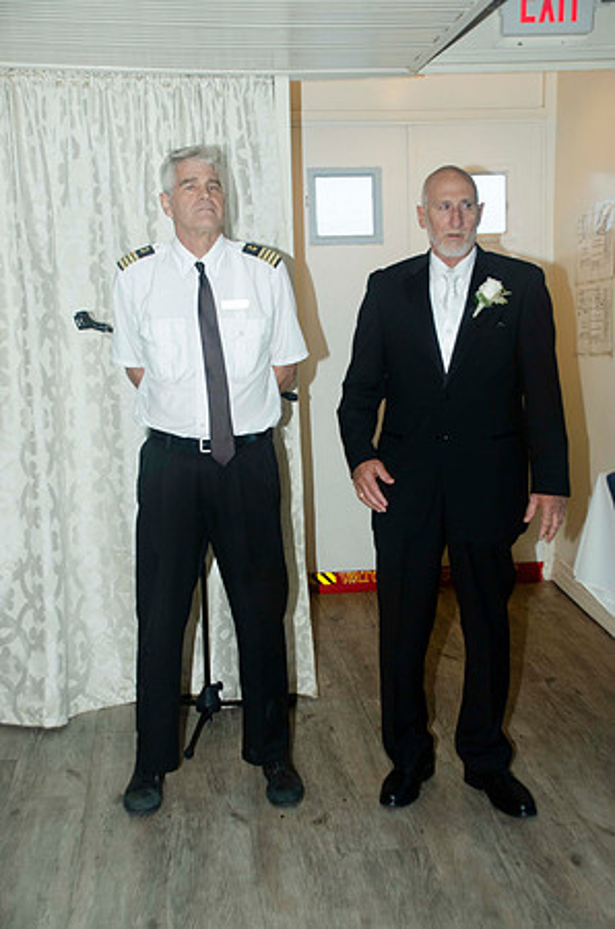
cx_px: 308
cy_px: 464
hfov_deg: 27.9
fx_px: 1236
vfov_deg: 41.2
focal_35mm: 48
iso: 400
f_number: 5.6
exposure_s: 1/60
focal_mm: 32
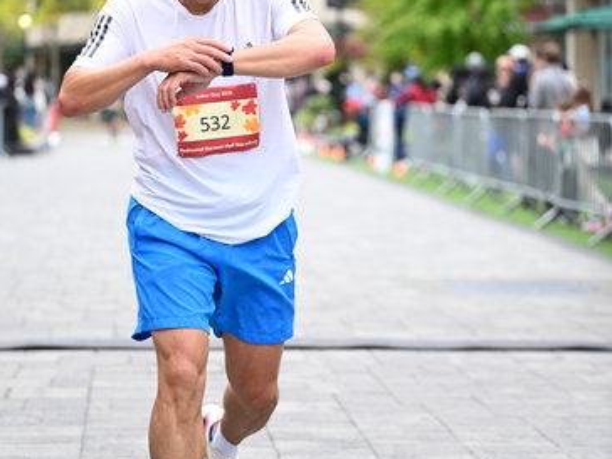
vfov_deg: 12.4
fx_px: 2104
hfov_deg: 16.6
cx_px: 305
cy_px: 108
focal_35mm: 119
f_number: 2.8
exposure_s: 1/1600
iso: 1250
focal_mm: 82
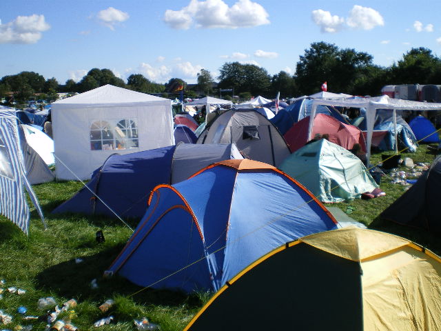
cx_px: 220
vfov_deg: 37.7
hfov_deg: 49.0
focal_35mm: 38
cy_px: 166
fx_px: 484
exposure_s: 1/400
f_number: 4.6
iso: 64
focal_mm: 6.3
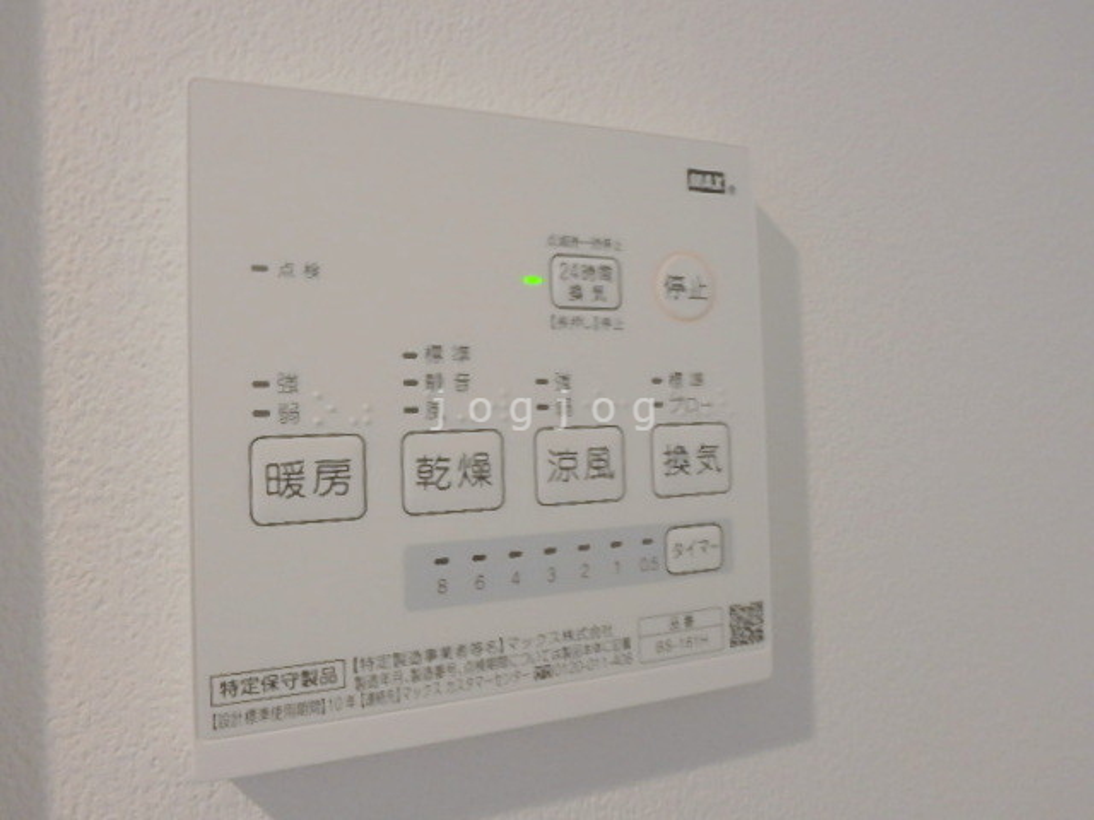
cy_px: 410
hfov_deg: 79.0
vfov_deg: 63.4
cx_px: 547
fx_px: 664
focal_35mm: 21
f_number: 3.5
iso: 400
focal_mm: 3.7
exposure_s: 1/30
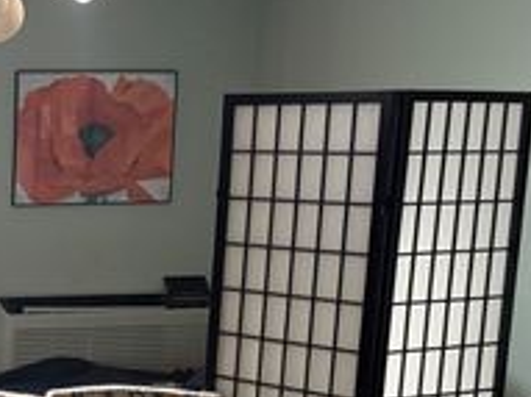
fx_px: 1042
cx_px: -122
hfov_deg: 25.4
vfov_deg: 21.3
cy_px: 326
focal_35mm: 68
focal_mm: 5.96
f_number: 1.6
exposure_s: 1/107
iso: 125
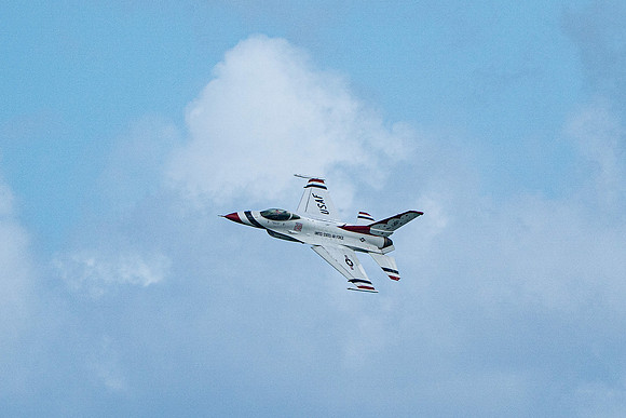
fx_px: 14757
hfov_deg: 2.4
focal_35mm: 848
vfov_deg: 1.6
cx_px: 405
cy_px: 263
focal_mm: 400
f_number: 10
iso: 800
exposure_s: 1/1600
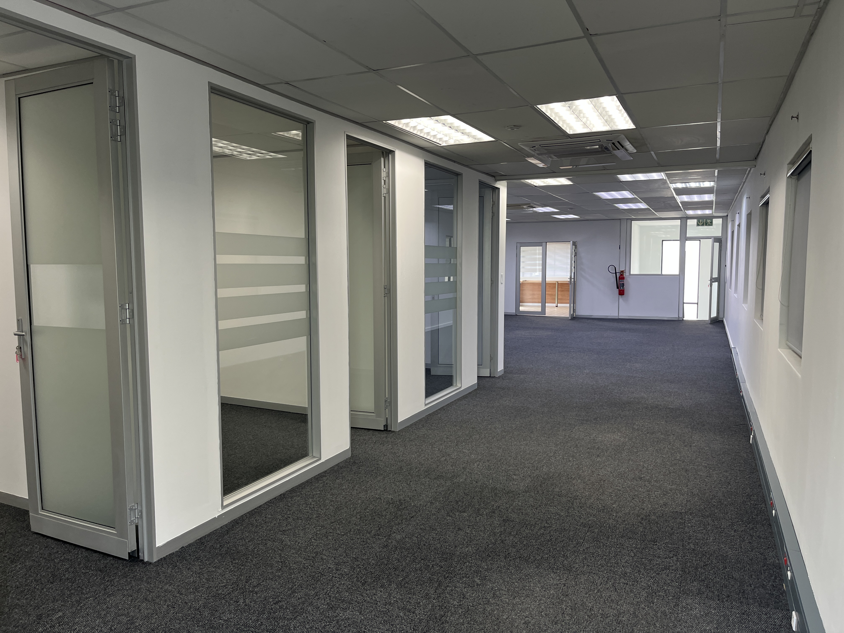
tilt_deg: -6.0
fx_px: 634
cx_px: 422
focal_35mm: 26
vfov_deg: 53.1
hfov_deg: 67.3
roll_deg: -0.1
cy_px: 316
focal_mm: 5.1
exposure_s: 1/100
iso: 64
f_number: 1.6
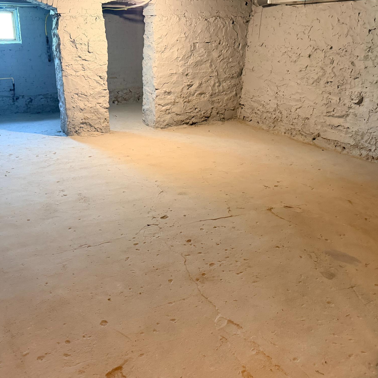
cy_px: 187
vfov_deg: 55.6
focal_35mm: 29
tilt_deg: -23.4
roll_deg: -0.2
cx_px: 148
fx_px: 358
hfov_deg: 55.2
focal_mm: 6.76
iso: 500
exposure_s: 1/60
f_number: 1.78
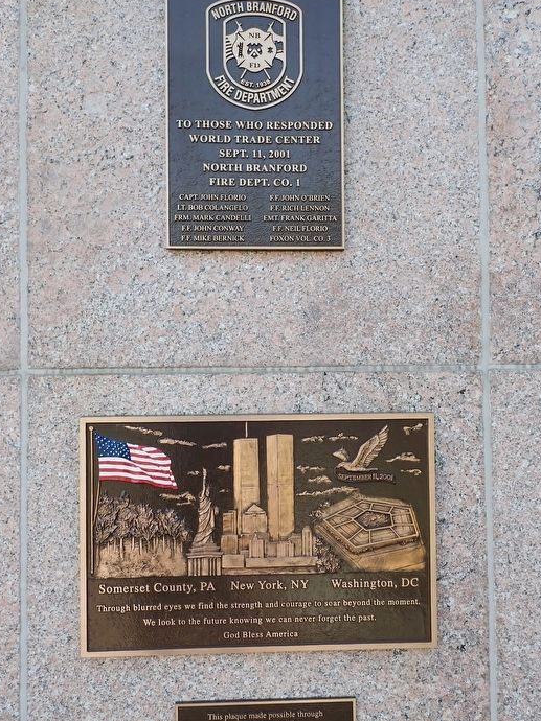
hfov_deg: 48.2
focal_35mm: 29
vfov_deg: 61.6
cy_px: 394
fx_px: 605
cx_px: 271
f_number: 2.8
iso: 100
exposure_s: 1/250
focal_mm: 4.5
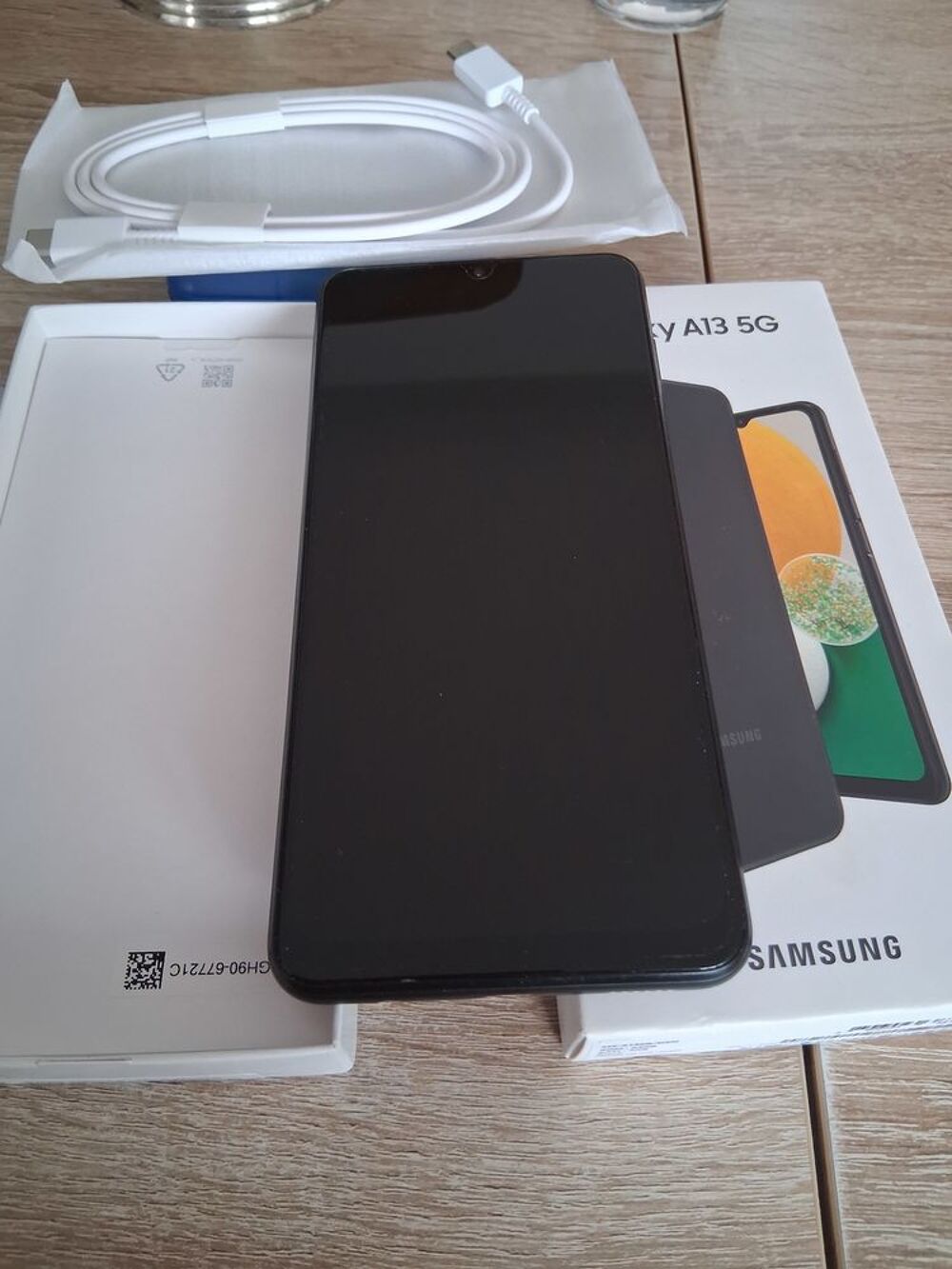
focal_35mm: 26
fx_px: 953
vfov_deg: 67.3
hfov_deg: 53.1
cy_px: 634
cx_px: 476
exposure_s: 1/60
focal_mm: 3.98
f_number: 1.8
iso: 500
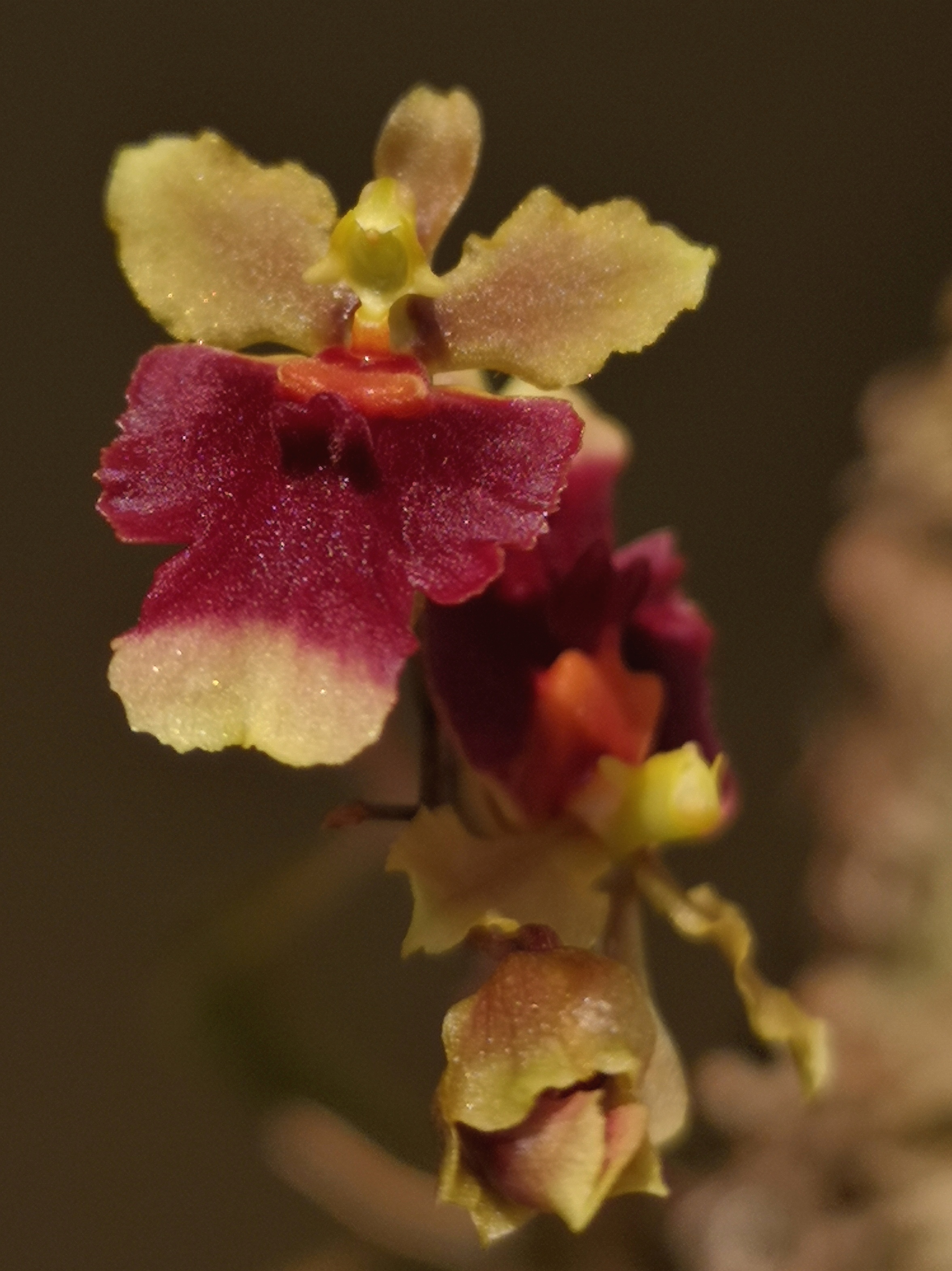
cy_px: 636
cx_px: 476
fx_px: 2972
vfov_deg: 24.1
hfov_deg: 18.2
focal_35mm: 81
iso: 50
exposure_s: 1/1965
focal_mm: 5.58
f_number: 1.8
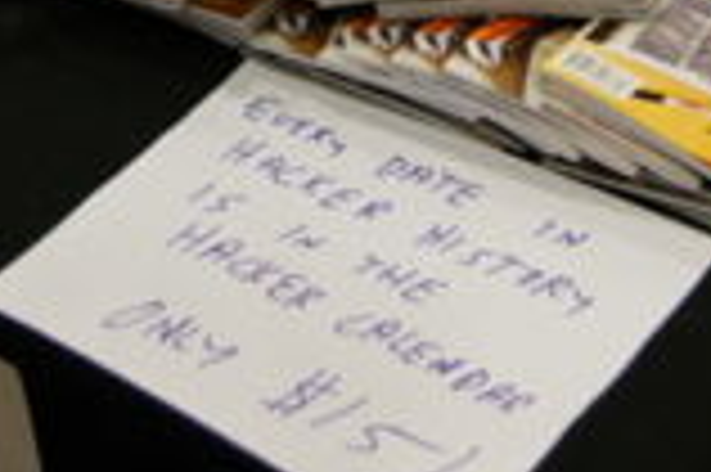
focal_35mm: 125
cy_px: -187
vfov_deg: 10.6
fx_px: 2466
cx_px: 540
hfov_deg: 16.3
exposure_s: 1/40
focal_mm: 28
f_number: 4
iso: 400
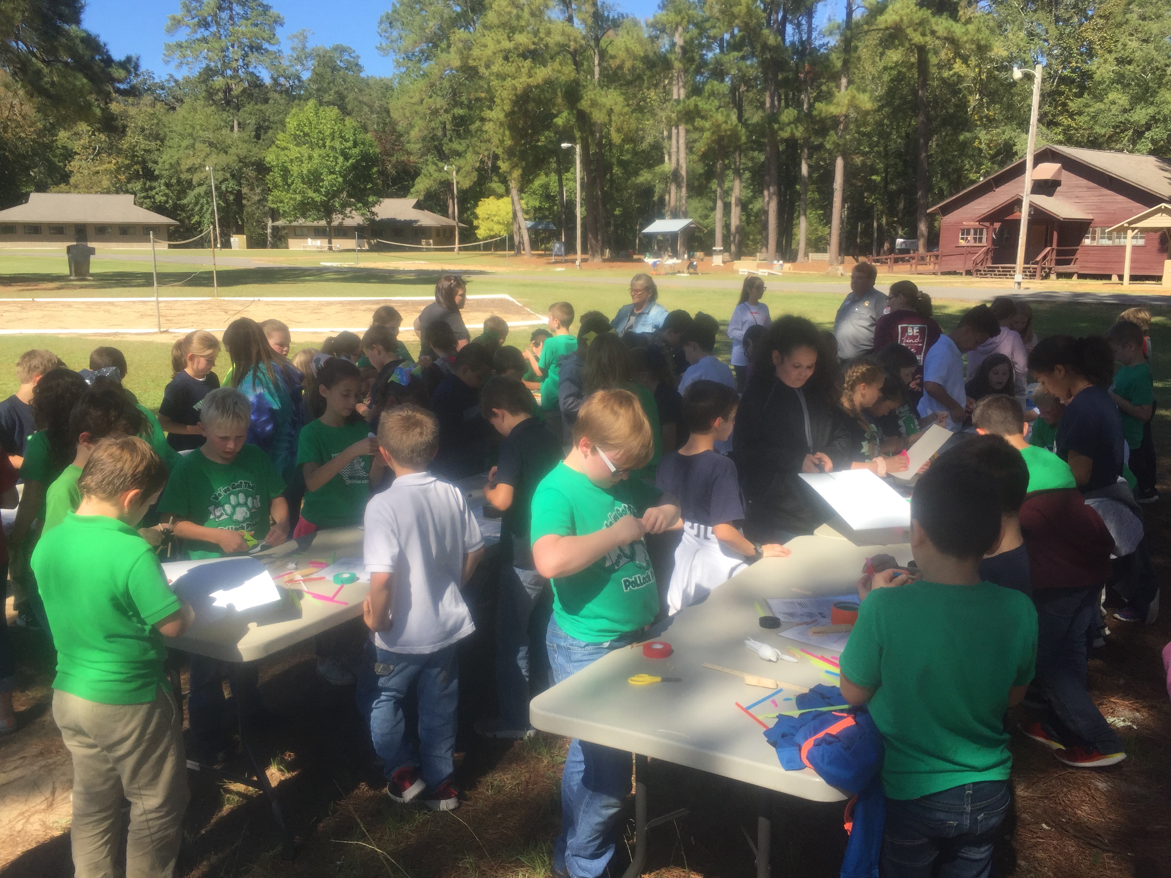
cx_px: 586
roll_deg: -0.5
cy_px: 439
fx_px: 981
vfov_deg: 48.2
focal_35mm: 29
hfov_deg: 61.7
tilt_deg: -9.3
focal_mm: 4.15
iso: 32
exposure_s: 1/1130
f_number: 2.2
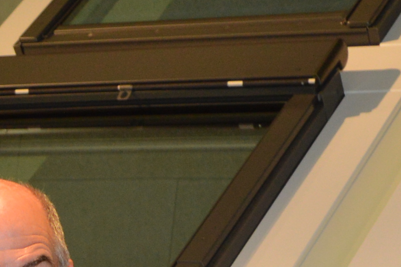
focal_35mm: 170
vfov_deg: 7.4
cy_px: 705
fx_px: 1892
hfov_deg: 11.8
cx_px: -125
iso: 400
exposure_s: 1/80
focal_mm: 18
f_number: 4
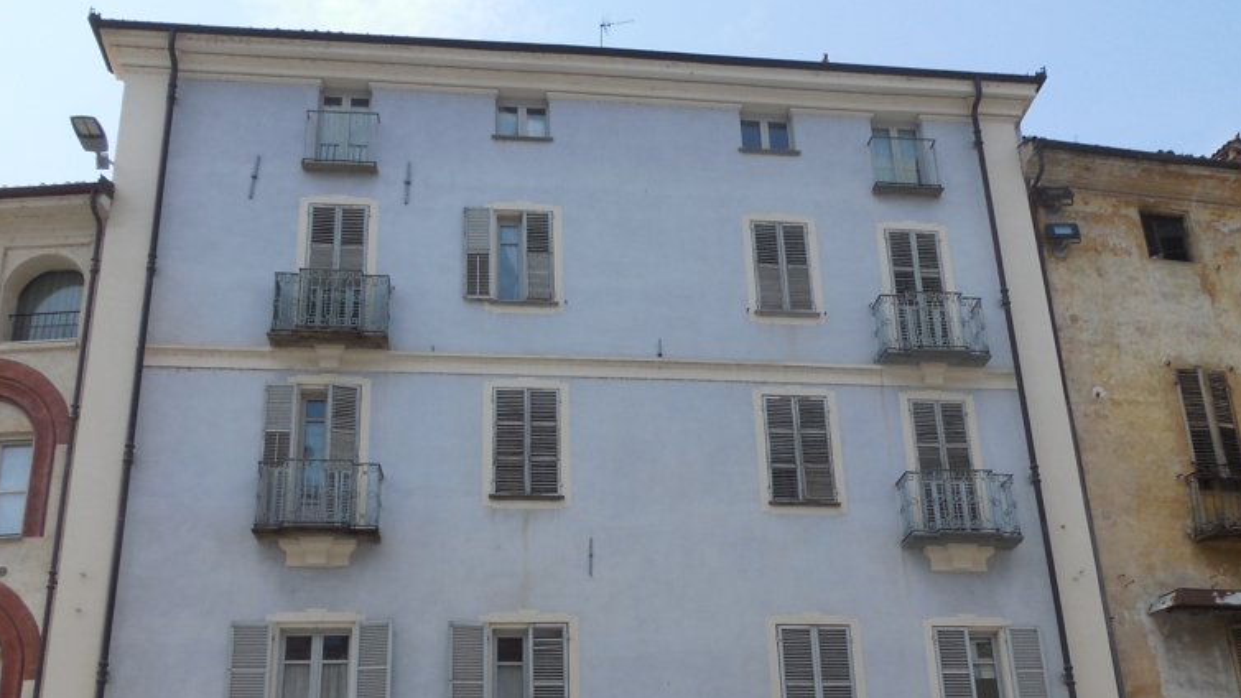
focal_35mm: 37
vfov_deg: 31.0
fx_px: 1217
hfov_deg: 54.0
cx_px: 619
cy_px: 575
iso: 125
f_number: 3.1
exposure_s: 1/1600
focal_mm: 4.5
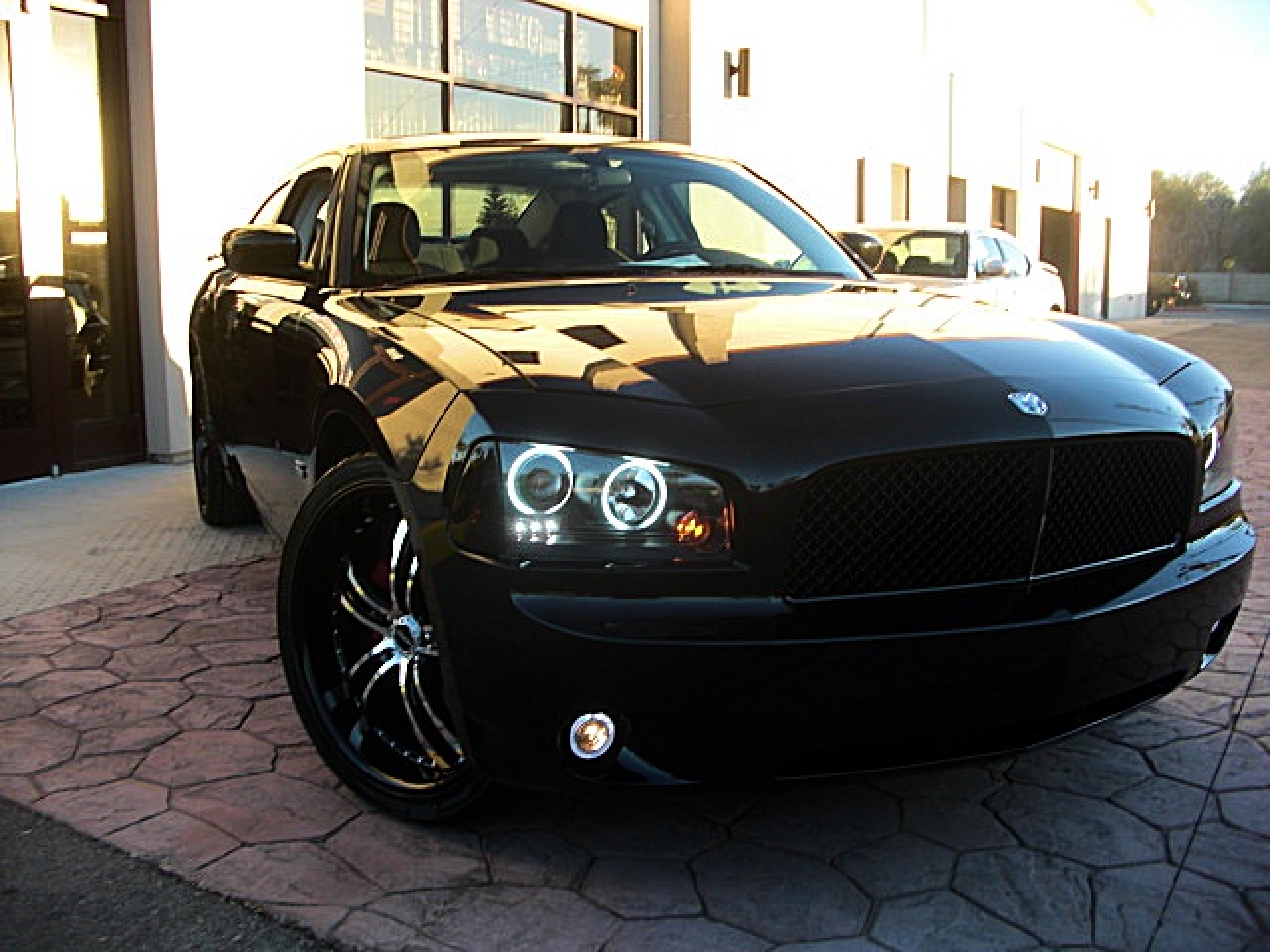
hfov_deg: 51.4
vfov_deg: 39.7
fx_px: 1321
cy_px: 476
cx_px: 635
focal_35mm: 36
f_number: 2.8
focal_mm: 6.3
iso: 50
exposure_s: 1/125
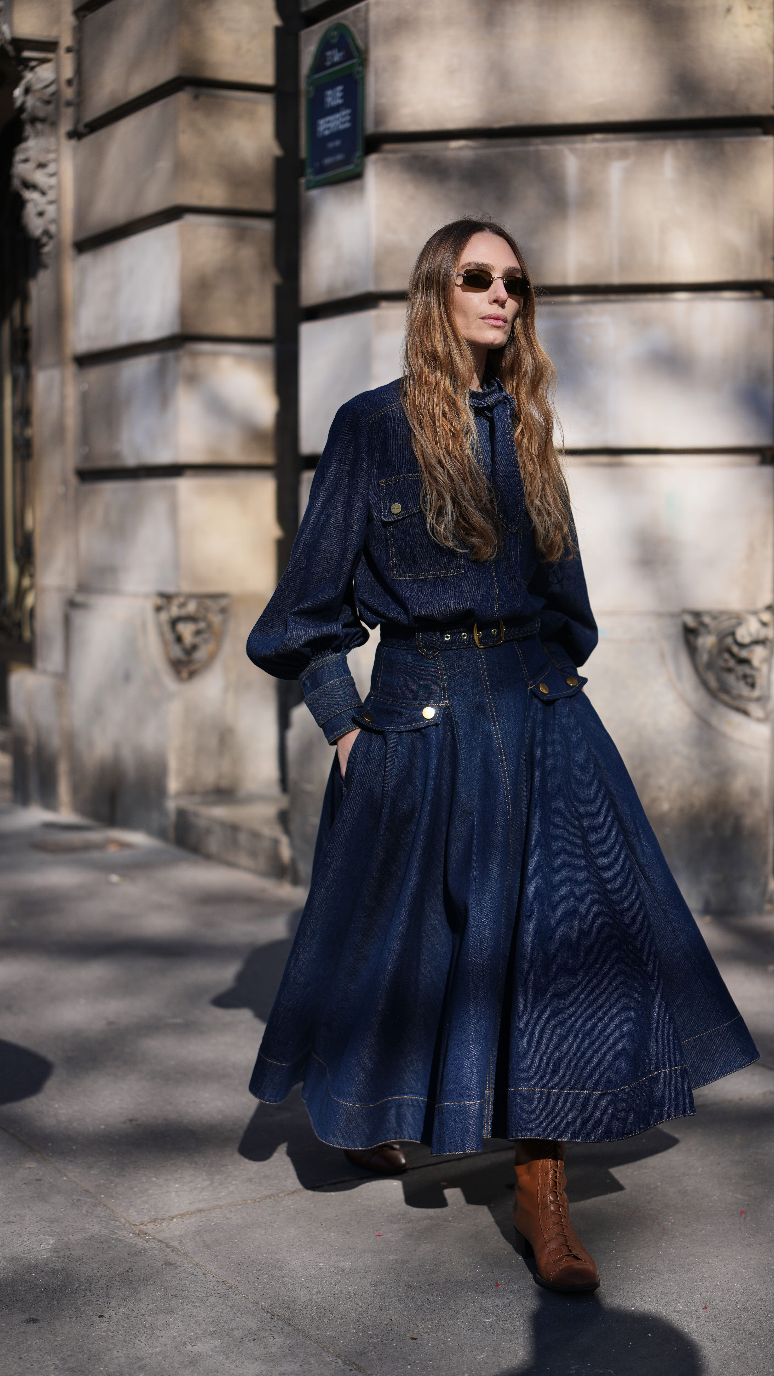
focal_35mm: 53
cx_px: 439
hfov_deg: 22.6
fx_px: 1934
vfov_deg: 39.2
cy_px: 695
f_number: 2
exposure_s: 1/4000
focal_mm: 50
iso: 100
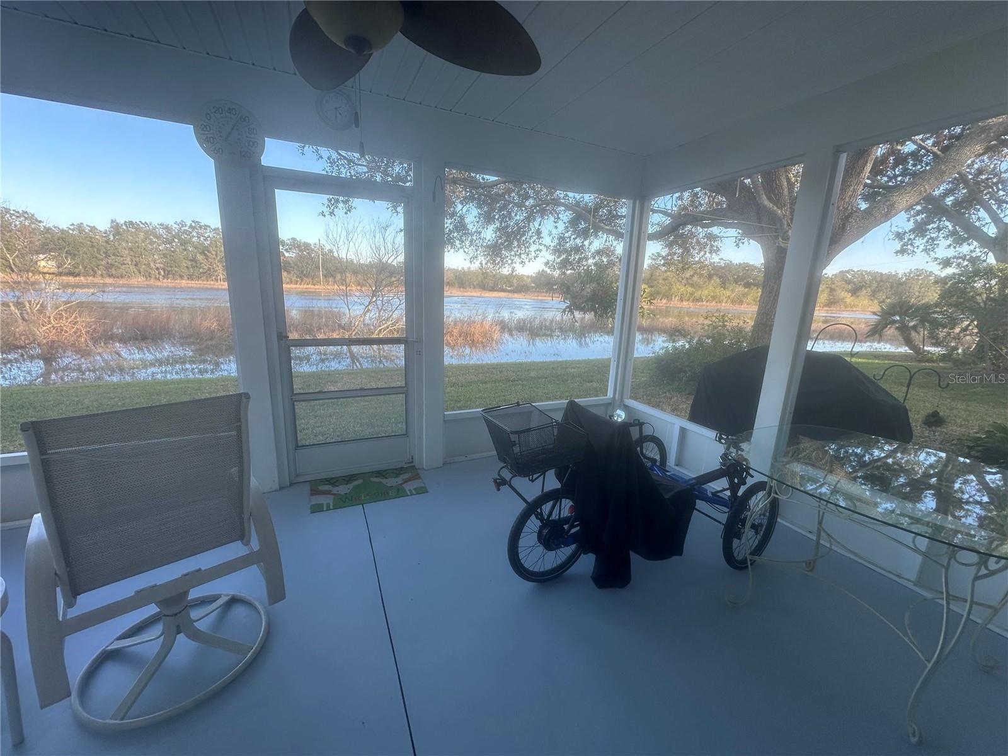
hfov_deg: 102.1
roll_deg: -2.1
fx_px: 408
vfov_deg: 85.7
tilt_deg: -12.0
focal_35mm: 14
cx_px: 504
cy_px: 378
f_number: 2.2
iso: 40
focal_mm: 2.22
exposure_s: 1/168
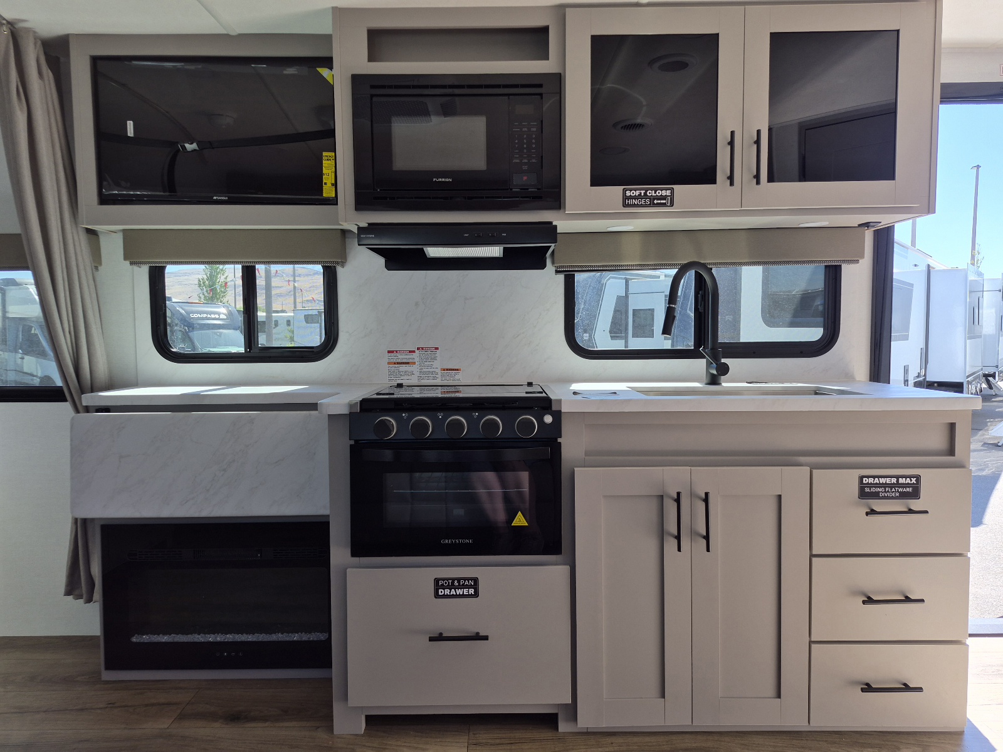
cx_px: 502
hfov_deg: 73.9
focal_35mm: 23
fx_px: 666
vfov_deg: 58.9
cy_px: 376
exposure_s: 1/182
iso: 32
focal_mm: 5.4
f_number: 1.8
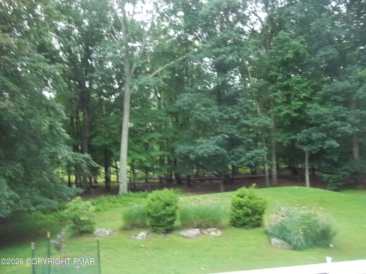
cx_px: 183
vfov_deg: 44.2
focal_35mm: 32
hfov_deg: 56.8
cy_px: 137
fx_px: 338
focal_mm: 5.7
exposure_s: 1/30
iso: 400
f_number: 2.9
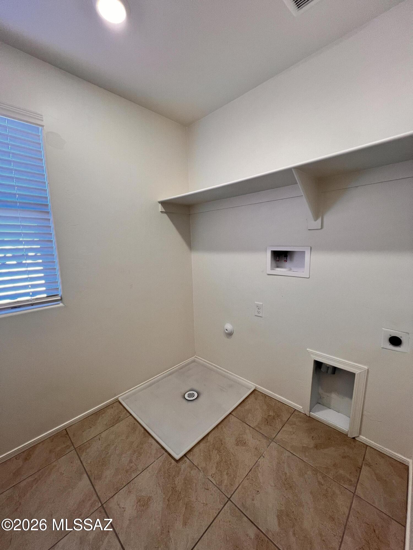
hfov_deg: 89.9
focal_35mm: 13
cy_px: 275
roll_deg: +1.6
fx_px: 207
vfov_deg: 106.2
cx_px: 206
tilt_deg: -7.1
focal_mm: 1.57
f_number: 1.8
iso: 100
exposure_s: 1/120
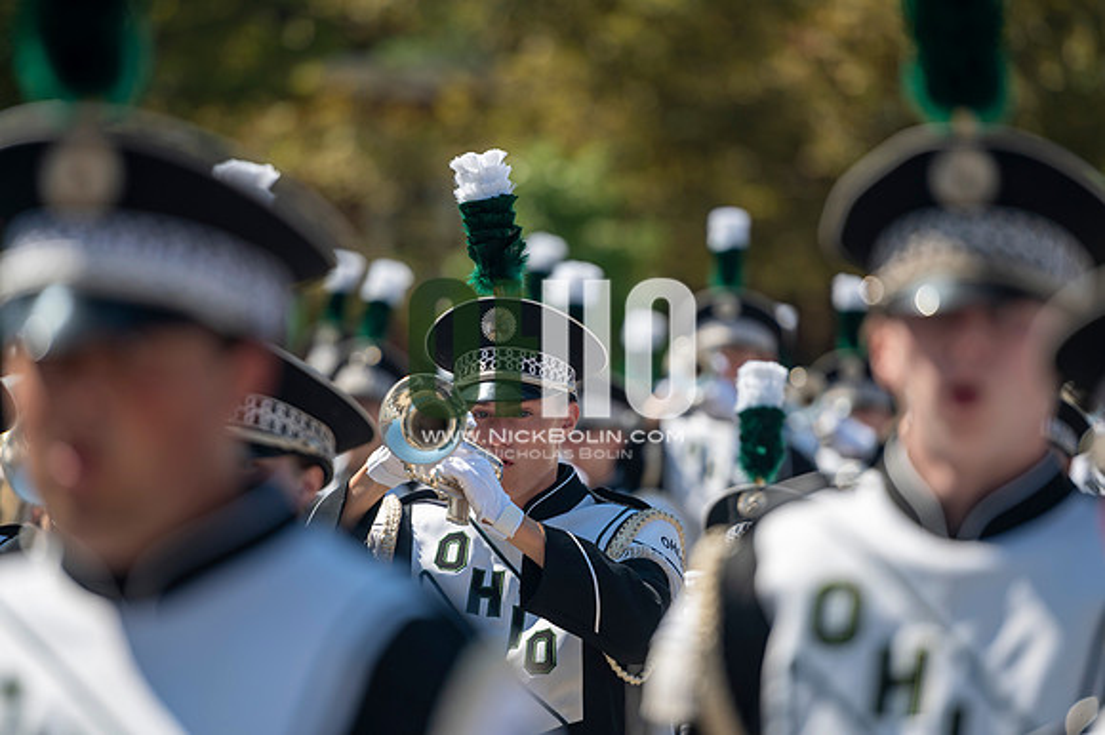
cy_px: 368
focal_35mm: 200
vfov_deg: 6.9
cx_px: 552
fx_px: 6135
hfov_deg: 10.3
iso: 100
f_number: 2.8
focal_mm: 200
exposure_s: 1/1600
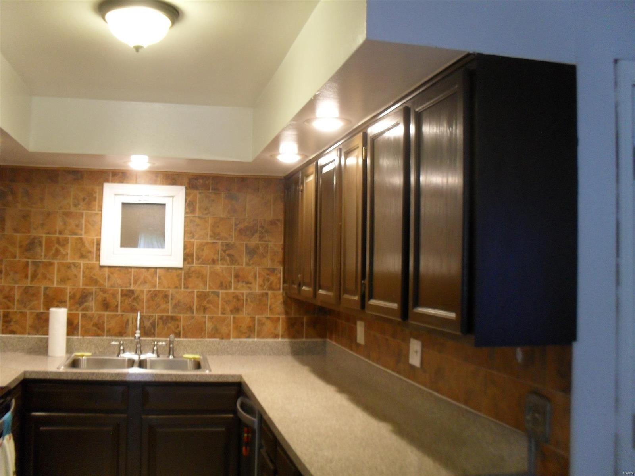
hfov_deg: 52.6
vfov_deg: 40.7
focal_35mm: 35
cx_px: 318
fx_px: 642
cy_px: 238
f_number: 3.2
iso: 200
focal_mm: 6.3
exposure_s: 1/10
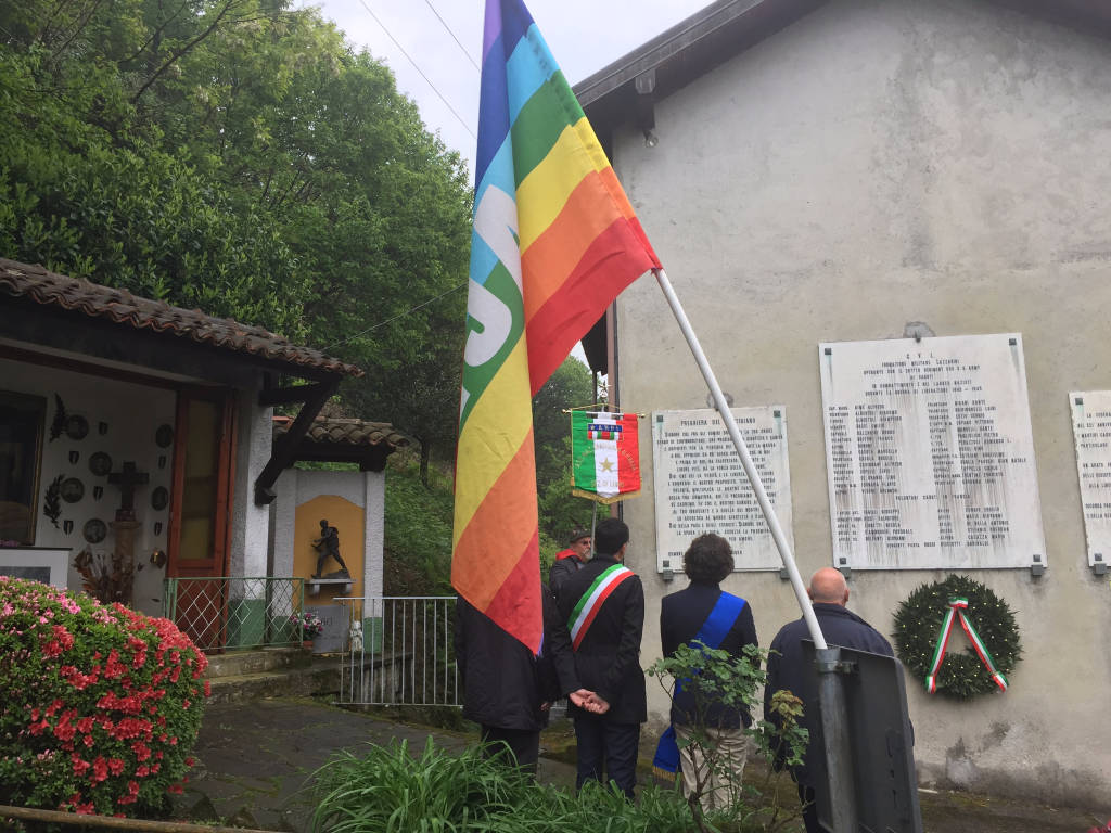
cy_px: 416
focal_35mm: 29
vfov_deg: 48.2
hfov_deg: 61.7
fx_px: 931
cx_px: 556
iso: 32
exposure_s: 1/366
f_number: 2.2
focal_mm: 4.15
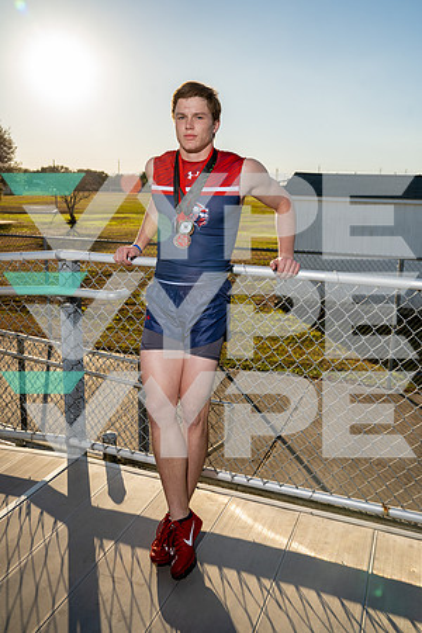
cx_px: 211
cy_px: 316
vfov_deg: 61.9
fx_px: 527
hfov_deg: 43.6
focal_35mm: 30
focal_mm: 30
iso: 100
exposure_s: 1/250
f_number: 6.3
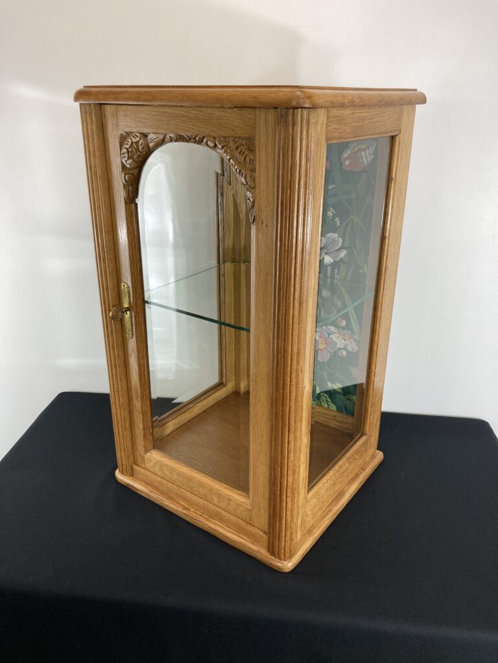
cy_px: 332
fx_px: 537
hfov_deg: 49.7
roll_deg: -0.3
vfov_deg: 63.4
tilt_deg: -20.3
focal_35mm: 28
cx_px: 249
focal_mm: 3.99
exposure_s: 1/100
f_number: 1.8
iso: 40
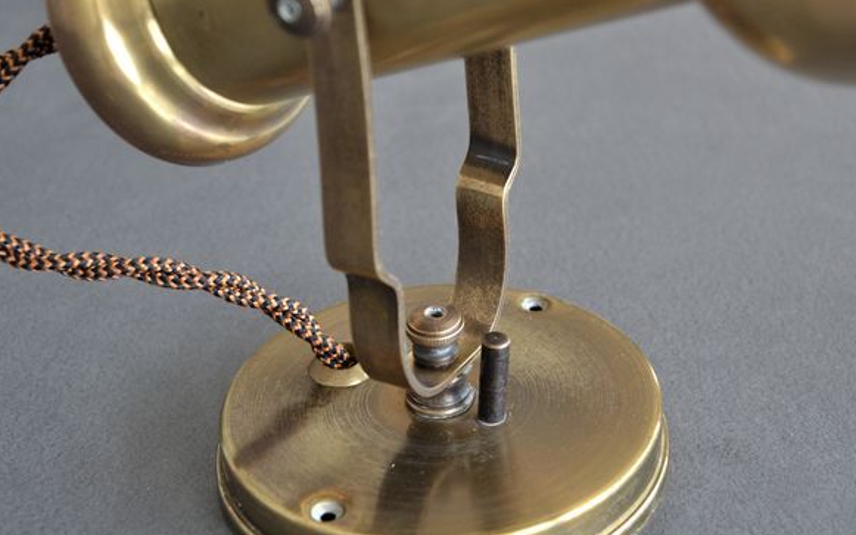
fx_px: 1773
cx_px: 502
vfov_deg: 17.1
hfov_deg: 27.1
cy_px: 147
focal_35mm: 76
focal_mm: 34
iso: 400
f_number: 5
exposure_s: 1/100
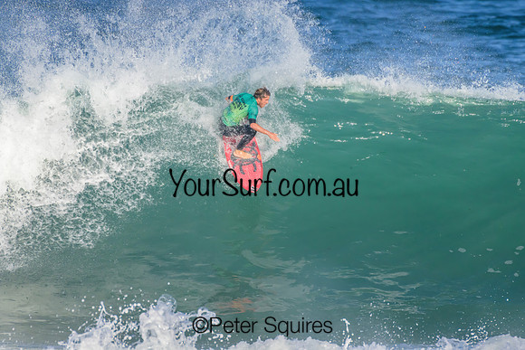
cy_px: 175
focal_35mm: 1000
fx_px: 14586
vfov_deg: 1.4
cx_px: 262
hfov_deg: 2.1
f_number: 11
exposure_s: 1/3200
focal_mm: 1000
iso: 2000
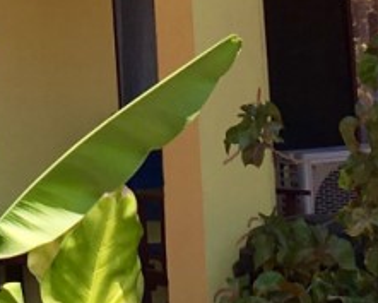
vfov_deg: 7.3
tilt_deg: +8.2
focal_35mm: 205
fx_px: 2294
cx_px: -17
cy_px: -238
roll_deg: +2.0
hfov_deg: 9.3
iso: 25
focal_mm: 4.15
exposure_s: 1/475
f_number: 2.2
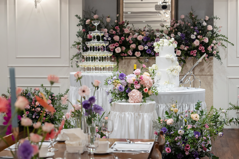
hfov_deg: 24.8
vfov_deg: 16.7
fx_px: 544
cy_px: 80
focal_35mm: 82
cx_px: 120
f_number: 4
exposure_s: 1/100
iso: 640
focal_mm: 55
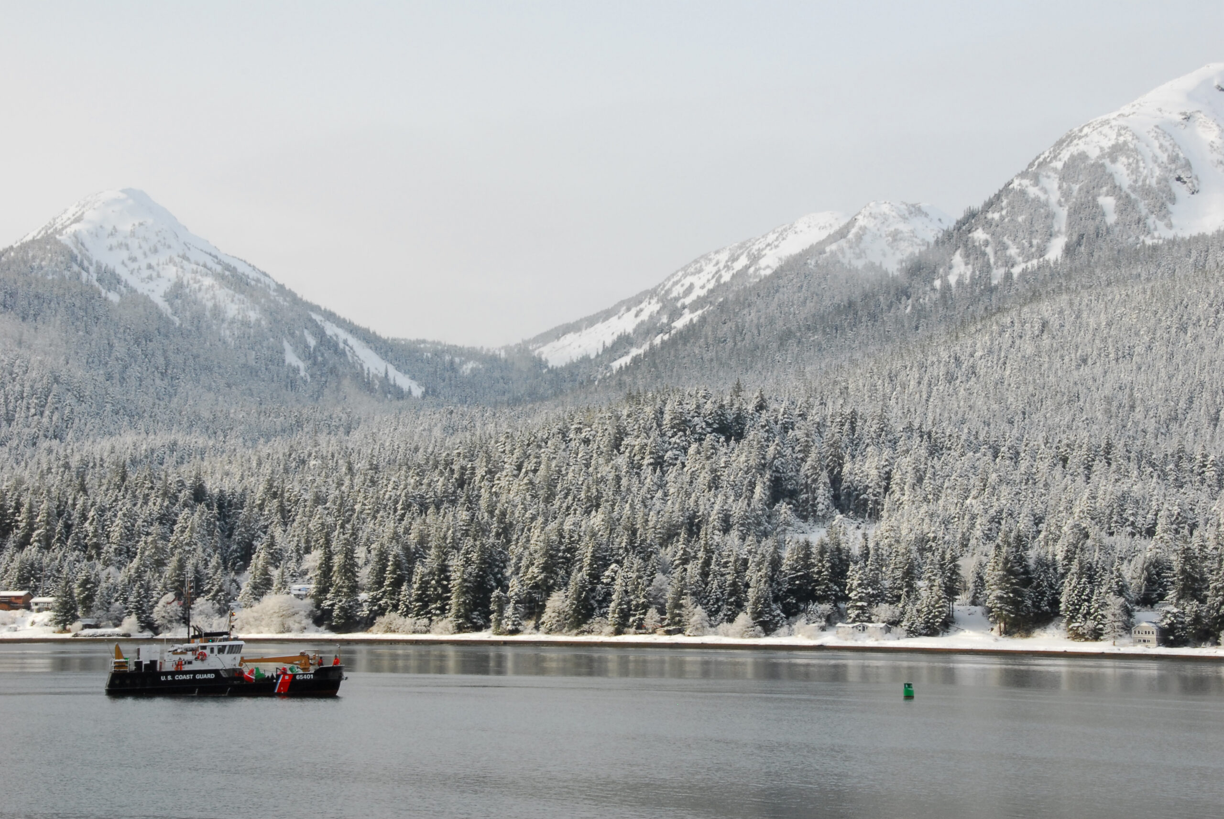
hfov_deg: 28.0
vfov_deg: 19.0
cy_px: 410
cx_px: 612
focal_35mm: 72
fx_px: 2451
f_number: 20
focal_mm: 48
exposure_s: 1/80
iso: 400
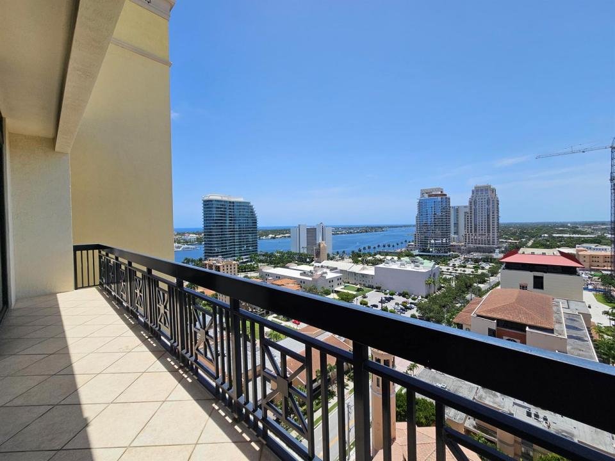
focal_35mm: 13
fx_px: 231
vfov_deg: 89.9
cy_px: 230
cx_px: 308
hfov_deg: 106.2
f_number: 2.2
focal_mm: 2.2
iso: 50
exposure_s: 1/3354
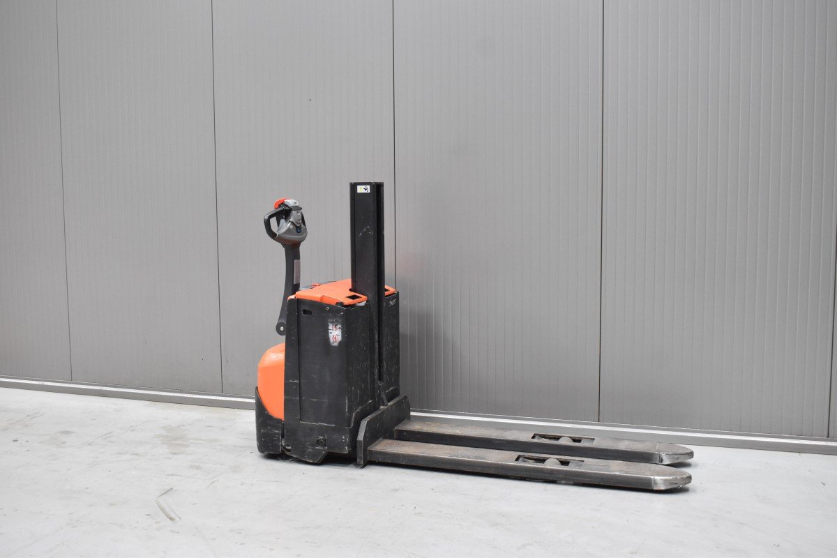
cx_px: 418
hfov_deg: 53.1
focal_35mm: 36
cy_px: 279
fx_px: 837
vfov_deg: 36.9
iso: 1600
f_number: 5
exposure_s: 1/30
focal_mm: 24
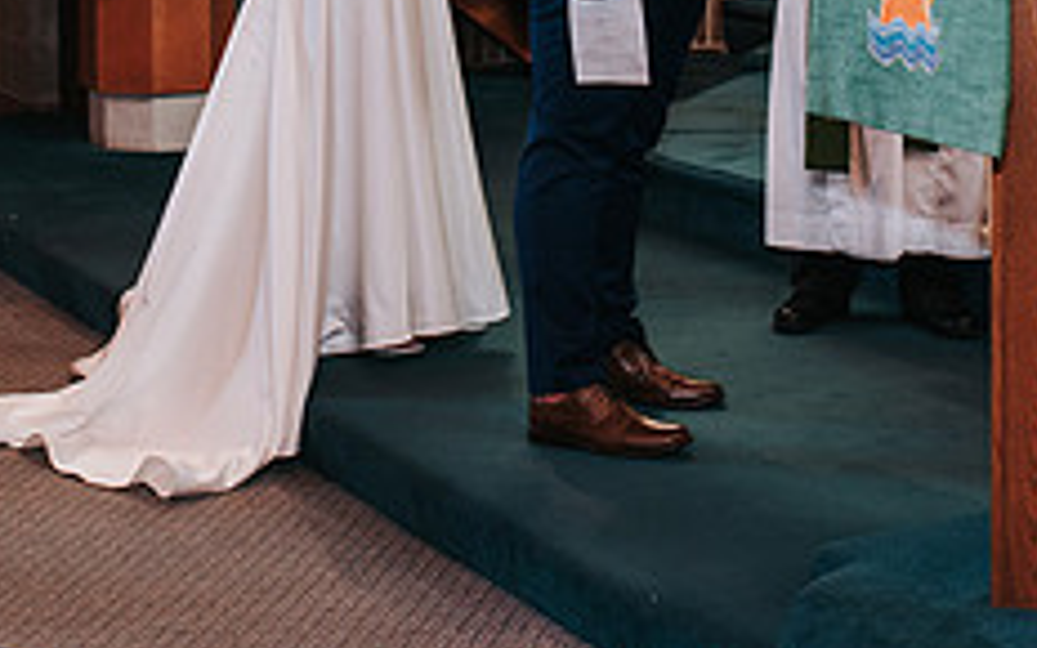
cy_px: -317
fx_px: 2967
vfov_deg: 11.9
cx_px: 454
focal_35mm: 105
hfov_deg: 19.8
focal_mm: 35
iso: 1000
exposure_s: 1/125
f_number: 3.2
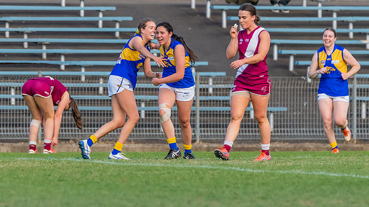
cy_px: 68
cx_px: 148
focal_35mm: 865
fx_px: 8466
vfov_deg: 1.4
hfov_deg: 2.5
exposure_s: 1/1600
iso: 1800
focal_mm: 450
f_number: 6
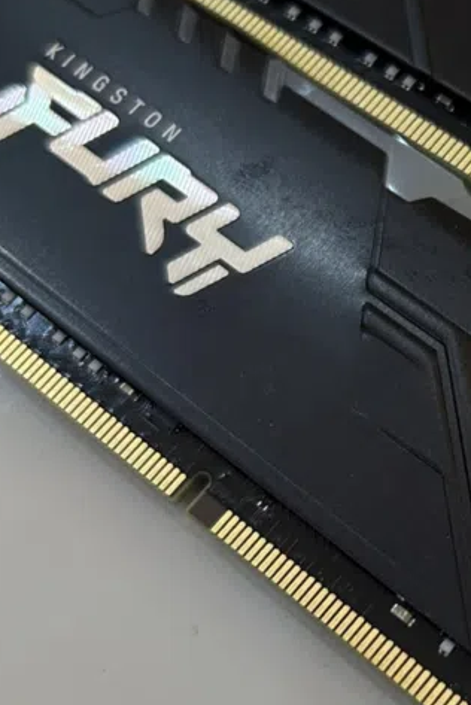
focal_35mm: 78
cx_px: 622
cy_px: 369
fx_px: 1528
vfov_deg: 26.0
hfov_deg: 16.5
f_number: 1.5
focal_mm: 5.7
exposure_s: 1/100
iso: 100
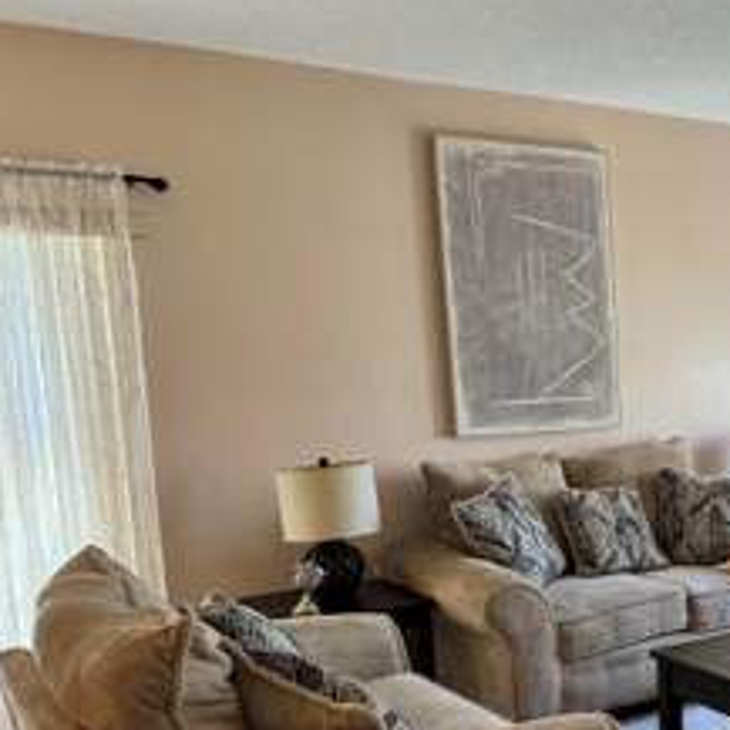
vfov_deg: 35.4
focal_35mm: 47
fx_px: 1121
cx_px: 780
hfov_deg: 32.3
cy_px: 535
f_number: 1.78
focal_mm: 6.76
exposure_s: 1/120
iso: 160
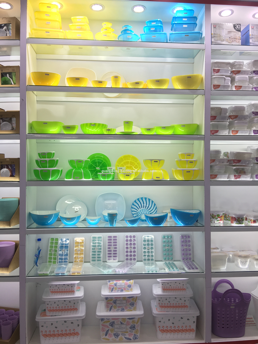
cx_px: 129
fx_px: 288
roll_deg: -0.2
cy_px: 172
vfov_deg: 61.7
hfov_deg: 48.2
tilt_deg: +1.6
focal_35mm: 29
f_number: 2.2
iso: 25
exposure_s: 1/100
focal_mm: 4.15
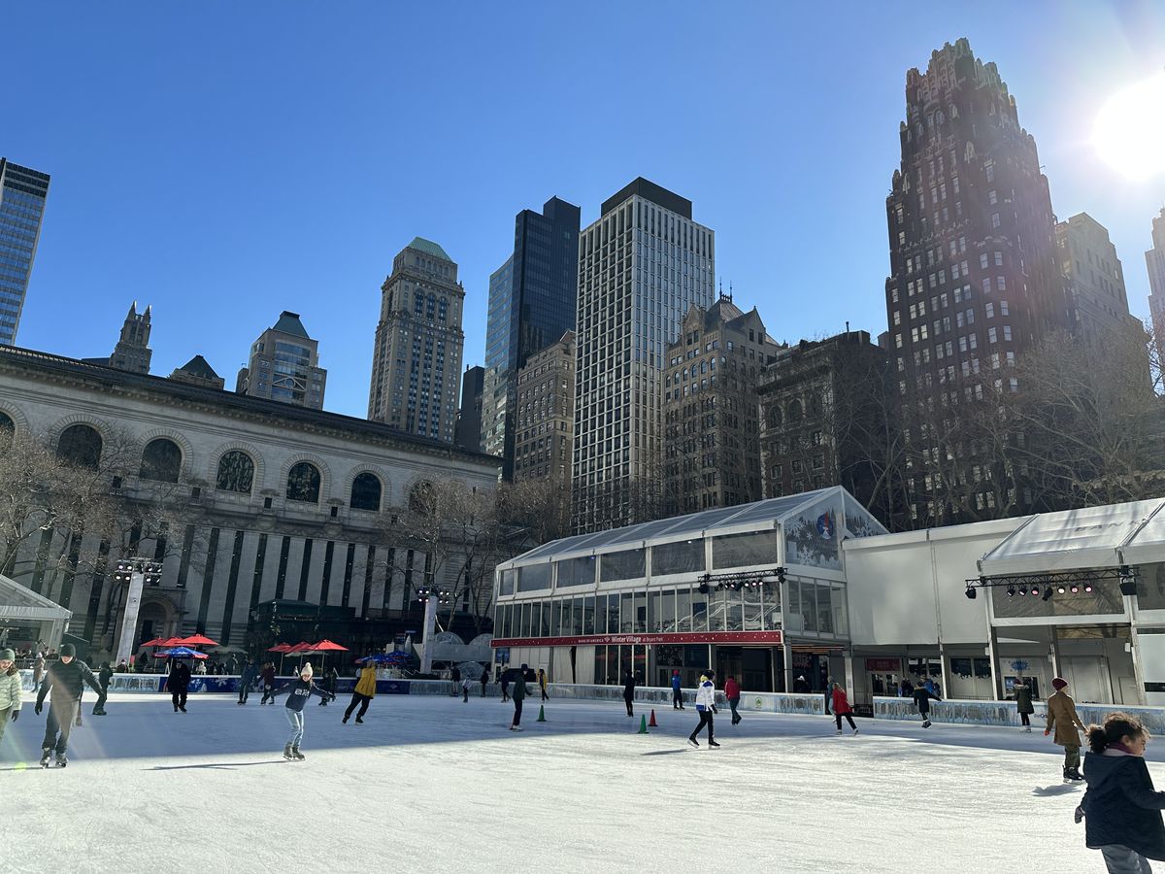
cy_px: 437
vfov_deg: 56.8
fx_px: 808
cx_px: 582
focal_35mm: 24
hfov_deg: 71.6
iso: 80
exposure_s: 1/3058
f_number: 1.78
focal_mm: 6.86
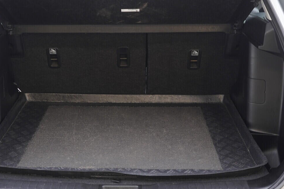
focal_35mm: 53
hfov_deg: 37.4
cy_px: 66
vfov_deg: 25.4
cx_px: 118
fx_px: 418
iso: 400
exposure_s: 1/40
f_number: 2.8
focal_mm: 24
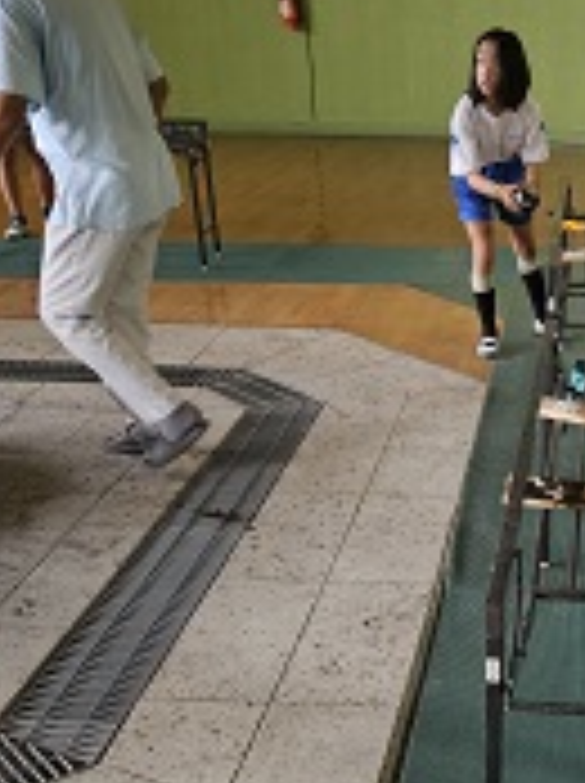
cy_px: 662
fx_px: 1197
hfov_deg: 26.4
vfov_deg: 34.7
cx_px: 540
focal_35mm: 53
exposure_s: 1/100
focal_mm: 5.4
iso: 200
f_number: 1.8
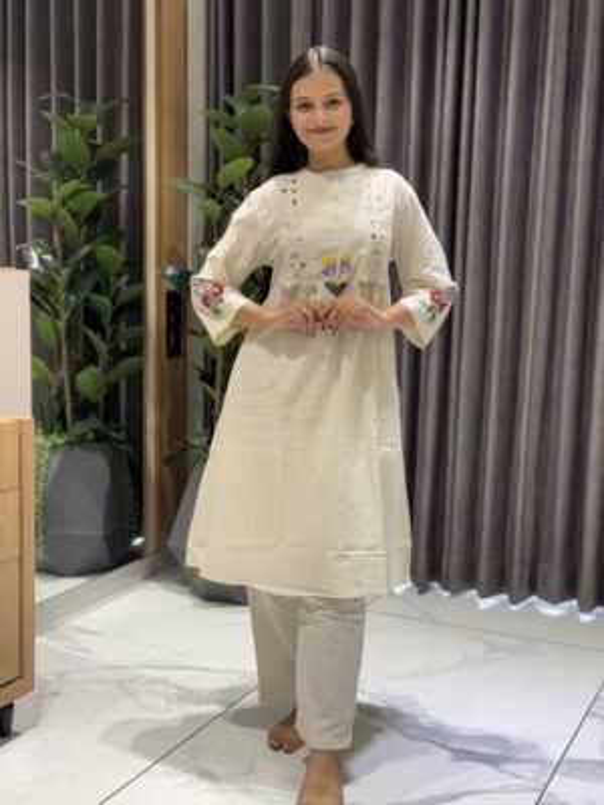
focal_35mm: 48
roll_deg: -0.9
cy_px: 402
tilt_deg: -7.3
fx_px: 1117
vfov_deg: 39.7
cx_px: 302
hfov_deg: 30.3
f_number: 1.78
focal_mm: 6.76
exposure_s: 1/100
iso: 125
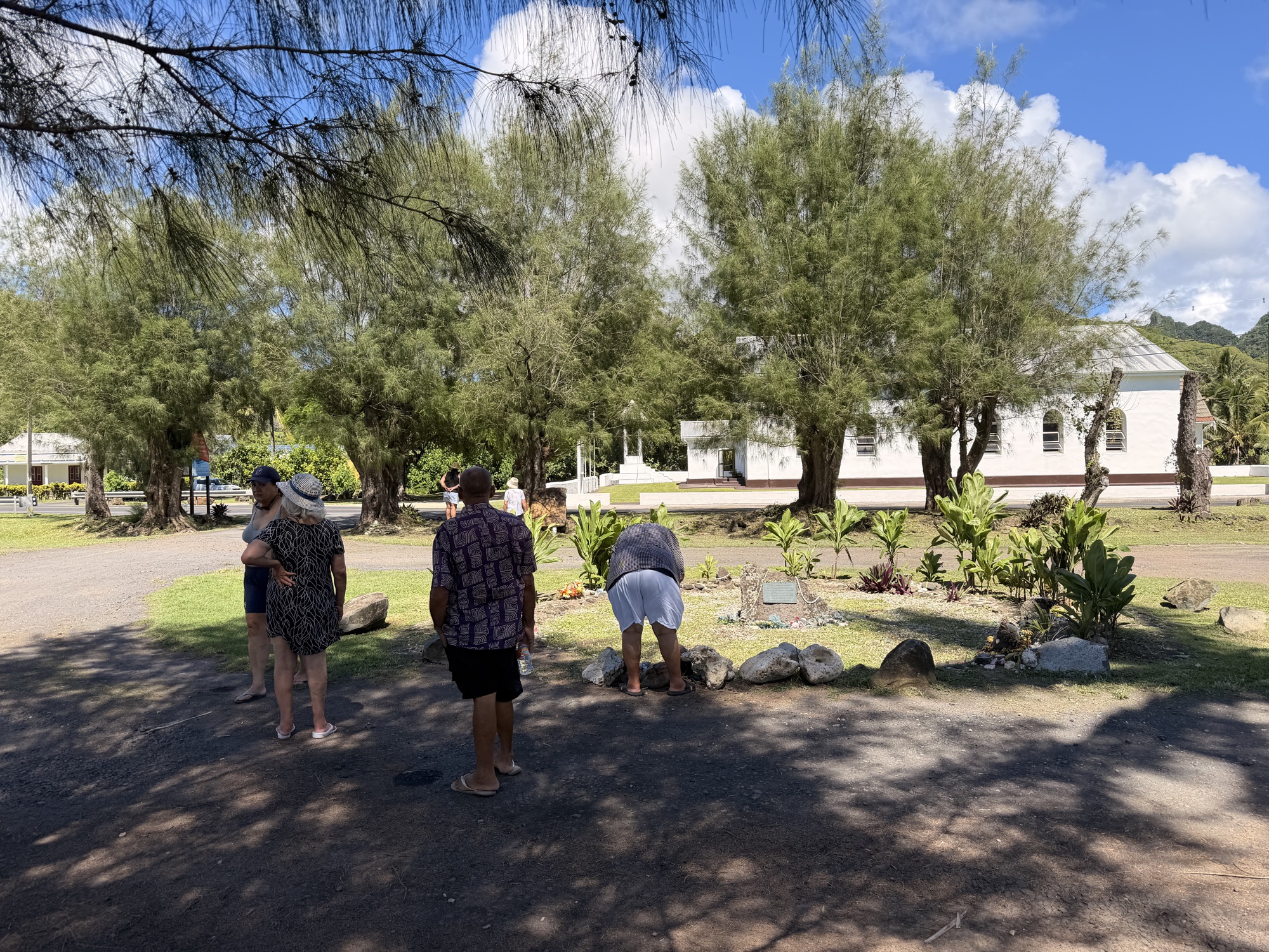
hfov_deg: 71.6
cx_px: 634
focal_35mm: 24
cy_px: 476
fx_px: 880
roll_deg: +2.4
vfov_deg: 56.8
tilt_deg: +0.3
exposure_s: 1/2525
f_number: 1.78
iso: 80
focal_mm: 6.76
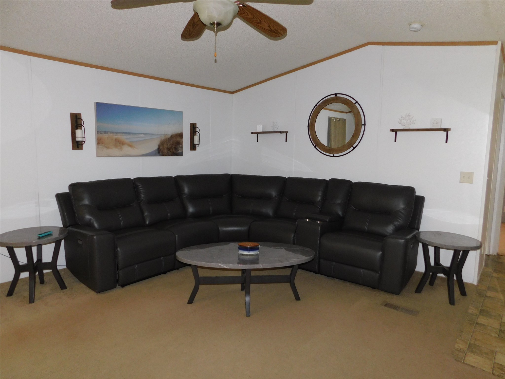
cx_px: 252
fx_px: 336
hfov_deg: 73.9
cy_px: 190
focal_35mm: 23
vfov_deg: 58.9
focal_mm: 4
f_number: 3
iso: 200
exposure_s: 1/30
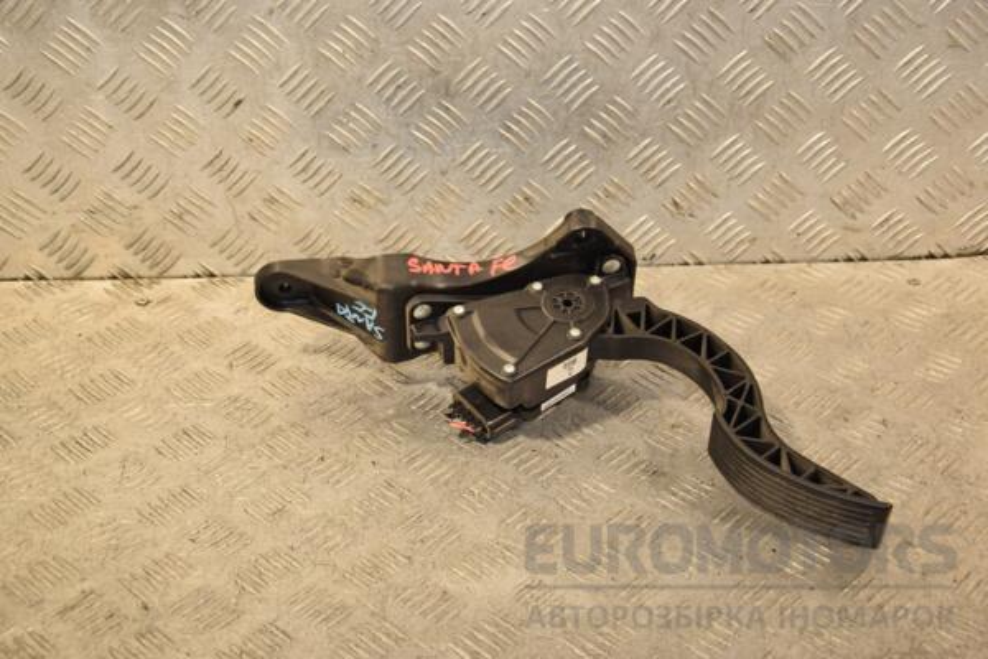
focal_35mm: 57
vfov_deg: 23.8
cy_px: 330
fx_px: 1564
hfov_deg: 35.1
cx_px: 494
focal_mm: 38
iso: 800
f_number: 5
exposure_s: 1/200
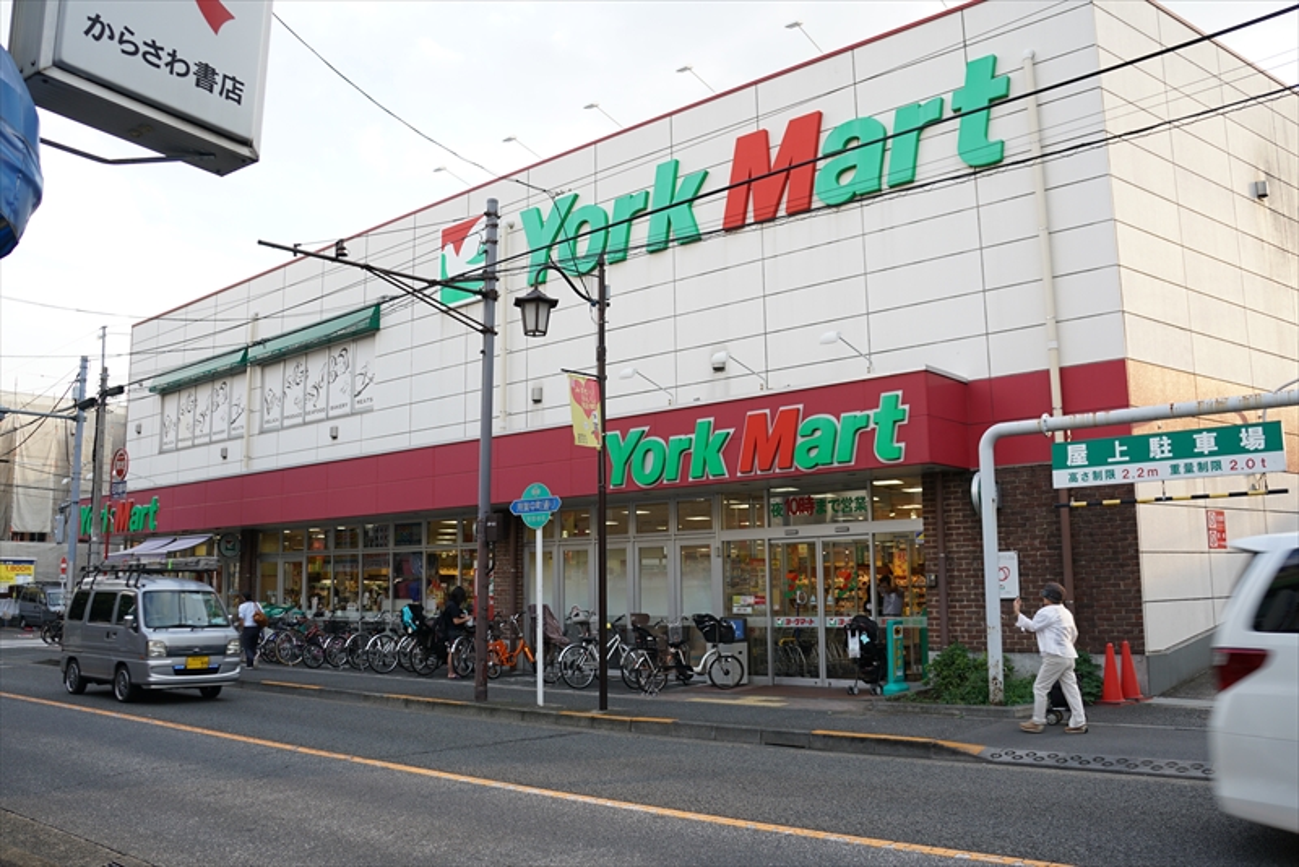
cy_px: 434
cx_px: 650
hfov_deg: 65.5
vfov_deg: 46.4
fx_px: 1011
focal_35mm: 28
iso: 100
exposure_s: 1/100
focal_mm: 19
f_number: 4.5
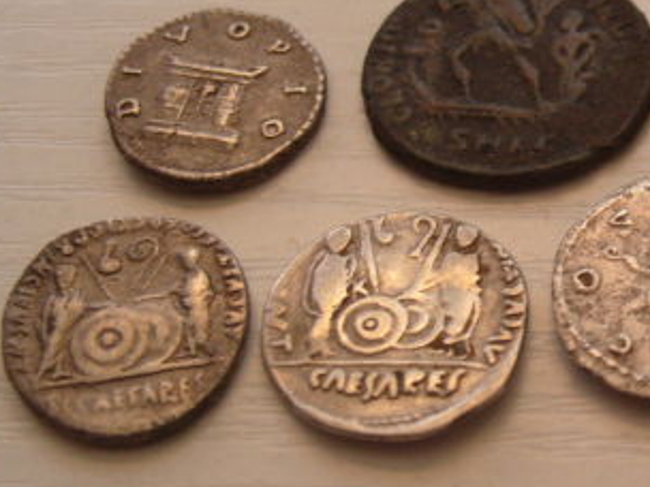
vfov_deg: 21.3
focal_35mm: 69
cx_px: 612
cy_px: 222
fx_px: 1296
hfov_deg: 27.0
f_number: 2.8
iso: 200
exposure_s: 1/15
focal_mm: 7.8
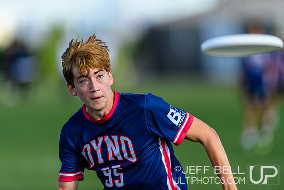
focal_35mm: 400
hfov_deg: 5.2
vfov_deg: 3.4
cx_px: 142
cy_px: 95
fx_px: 3156
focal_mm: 400
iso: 100
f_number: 3.2
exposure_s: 1/2000
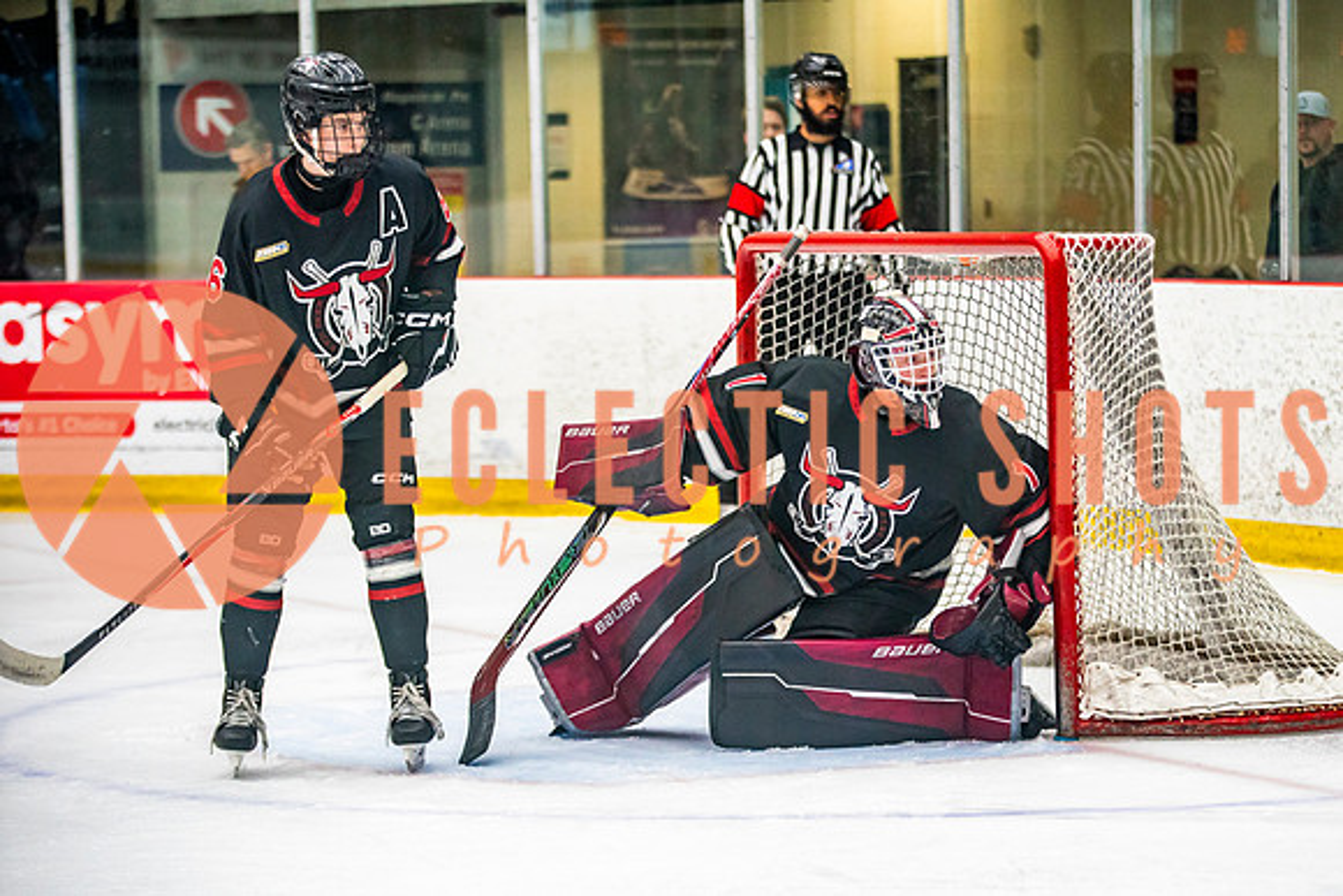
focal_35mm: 145
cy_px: 540
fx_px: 5397
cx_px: 799
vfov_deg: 9.5
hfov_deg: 14.2
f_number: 2.8
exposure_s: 1/640
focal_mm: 120
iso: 3200
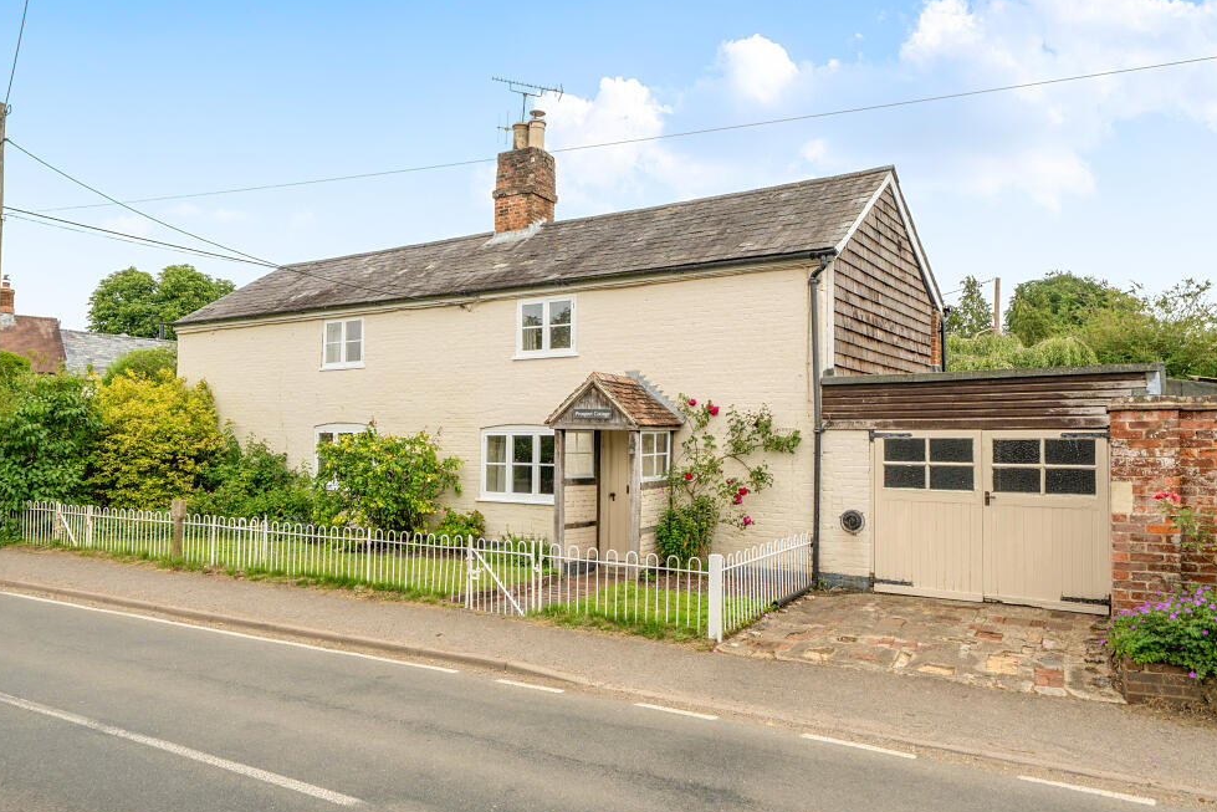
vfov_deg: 55.1
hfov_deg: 76.1
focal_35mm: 23
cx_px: 604
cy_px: 418
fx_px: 778
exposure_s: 1/100
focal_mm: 15
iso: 200
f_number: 8
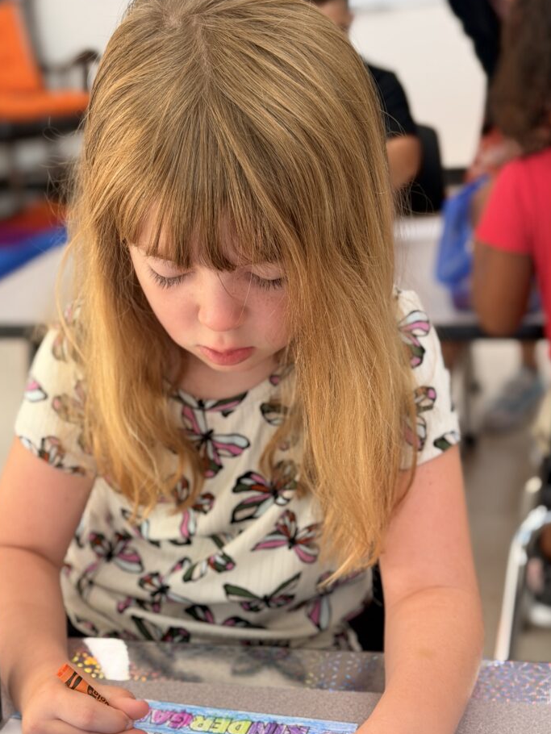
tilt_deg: -16.9
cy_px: 376
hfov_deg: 27.0
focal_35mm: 54
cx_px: 252
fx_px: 1146
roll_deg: +3.5
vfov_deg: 35.5
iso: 64
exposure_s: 1/120
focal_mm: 6.76
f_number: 1.78
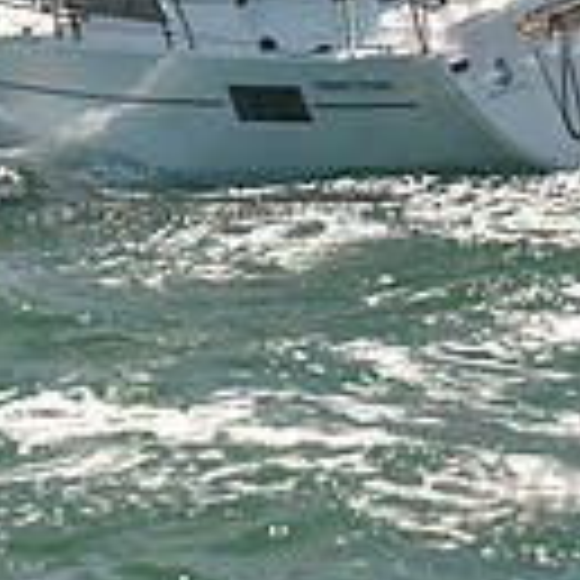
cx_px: 166
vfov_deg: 6.5
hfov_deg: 6.5
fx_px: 5080
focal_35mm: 268
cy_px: -187
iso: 250
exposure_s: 1/800
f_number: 5
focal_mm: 70
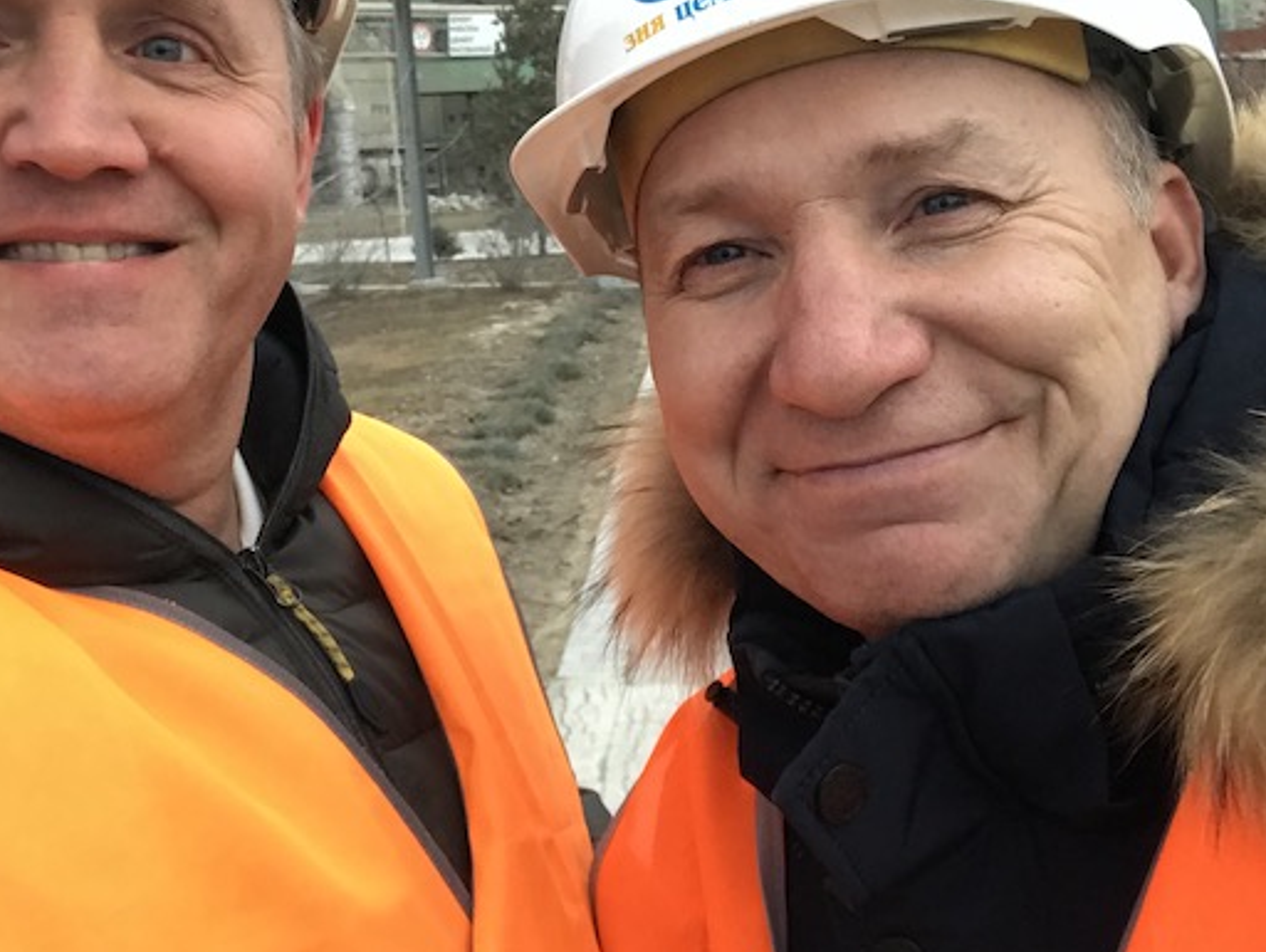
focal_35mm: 50
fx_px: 1830
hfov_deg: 38.1
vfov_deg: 28.8
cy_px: 263
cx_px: 544
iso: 32
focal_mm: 2.87
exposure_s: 1/33
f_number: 2.2
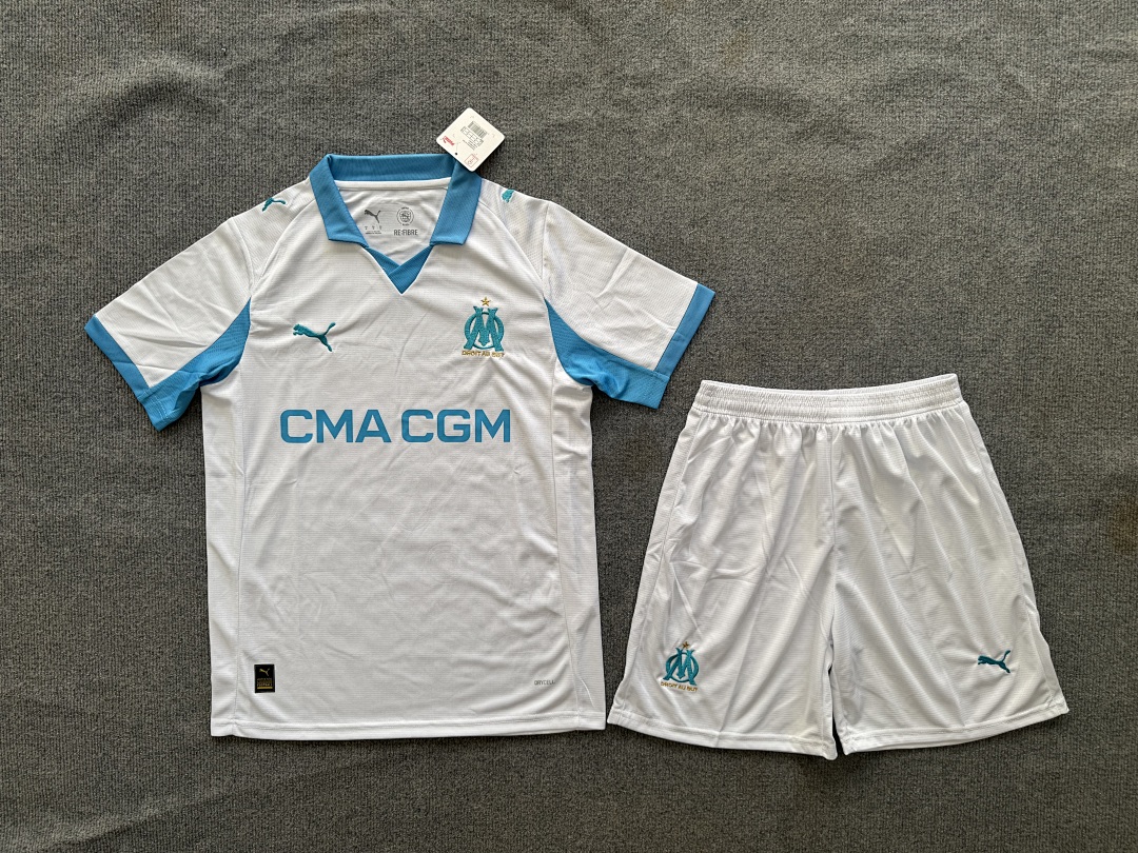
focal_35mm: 24
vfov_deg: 56.8
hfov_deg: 71.6
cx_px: 569
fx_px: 789
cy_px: 426
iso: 64
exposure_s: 1/222
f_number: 1.78
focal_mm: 6.76
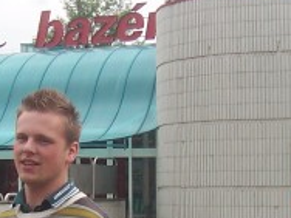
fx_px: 1059
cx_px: 132
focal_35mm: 126
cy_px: 179
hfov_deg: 15.6
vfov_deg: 11.7
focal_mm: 5.6
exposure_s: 1/250
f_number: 5.6
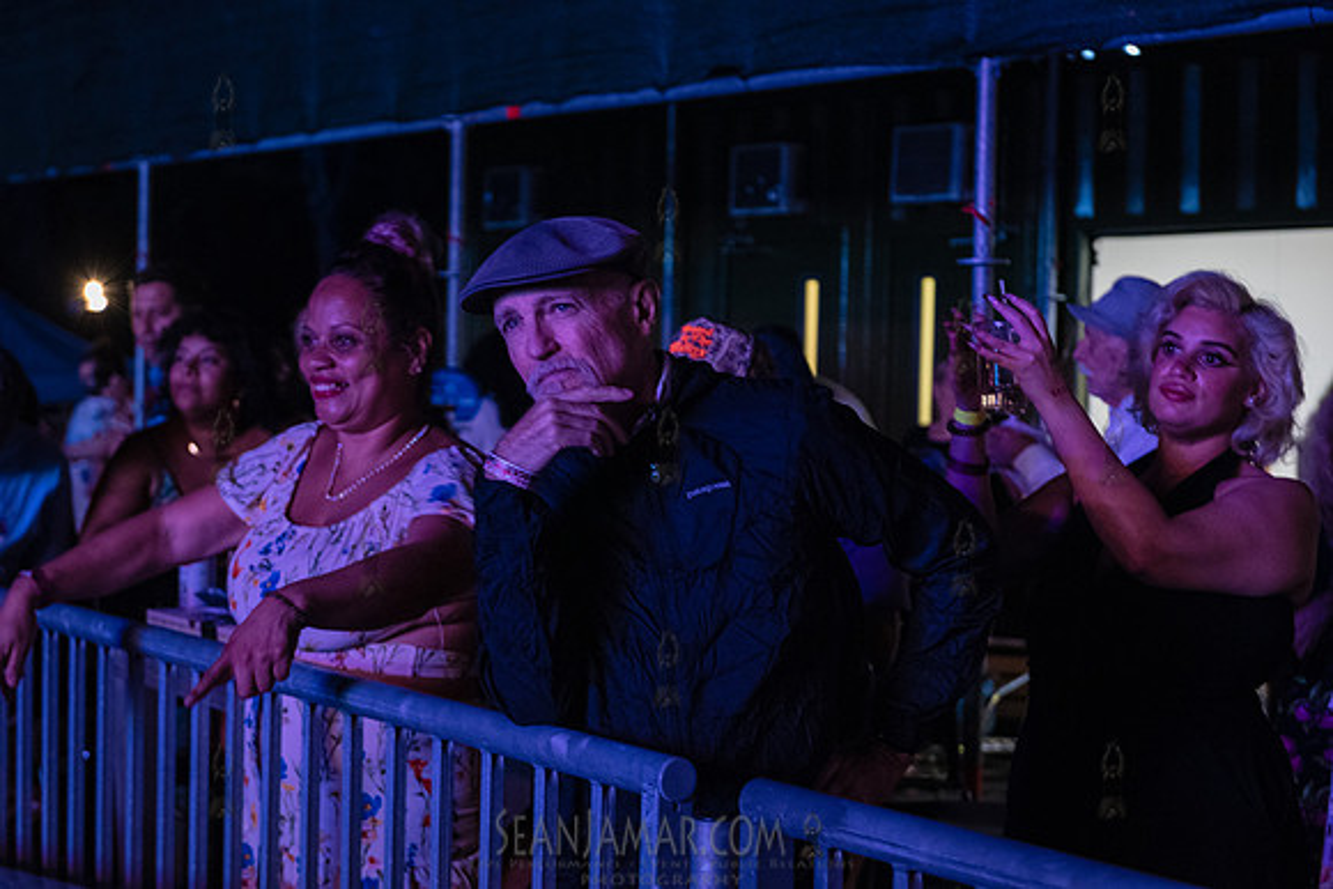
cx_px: 666
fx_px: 2592
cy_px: 444
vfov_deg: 19.5
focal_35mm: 70
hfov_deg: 28.8
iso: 5000
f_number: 4
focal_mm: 70
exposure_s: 1/160
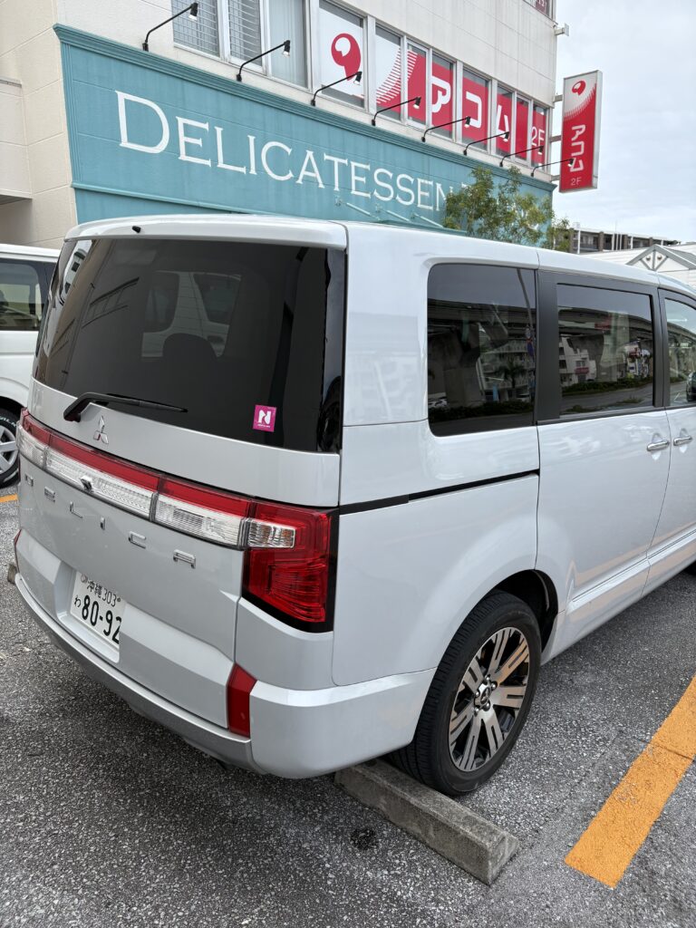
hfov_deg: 53.1
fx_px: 697
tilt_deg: -11.2
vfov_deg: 67.3
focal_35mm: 26
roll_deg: +0.6
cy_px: 464
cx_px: 348
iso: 50
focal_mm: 5.96
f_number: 1.6
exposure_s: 1/1484
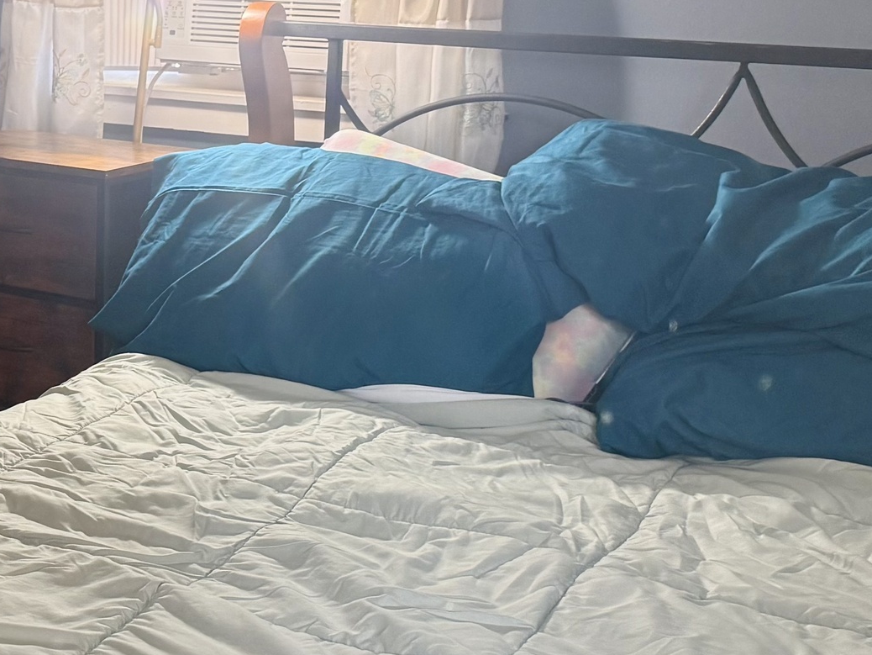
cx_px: -51
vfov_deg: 20.7
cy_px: 240
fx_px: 1789
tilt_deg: -11.5
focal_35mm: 71
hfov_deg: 25.7
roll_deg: +0.1
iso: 200
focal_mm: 6.76
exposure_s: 1/60
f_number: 1.78
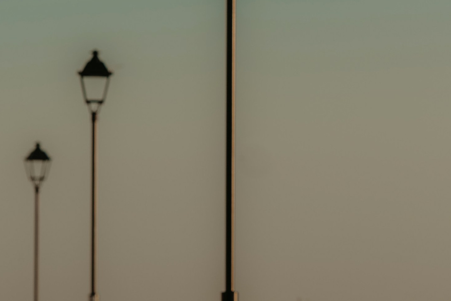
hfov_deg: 8.6
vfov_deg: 5.8
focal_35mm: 239
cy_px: 113
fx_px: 2994
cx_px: 429
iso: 250
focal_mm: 85
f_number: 3.5
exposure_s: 1/1250
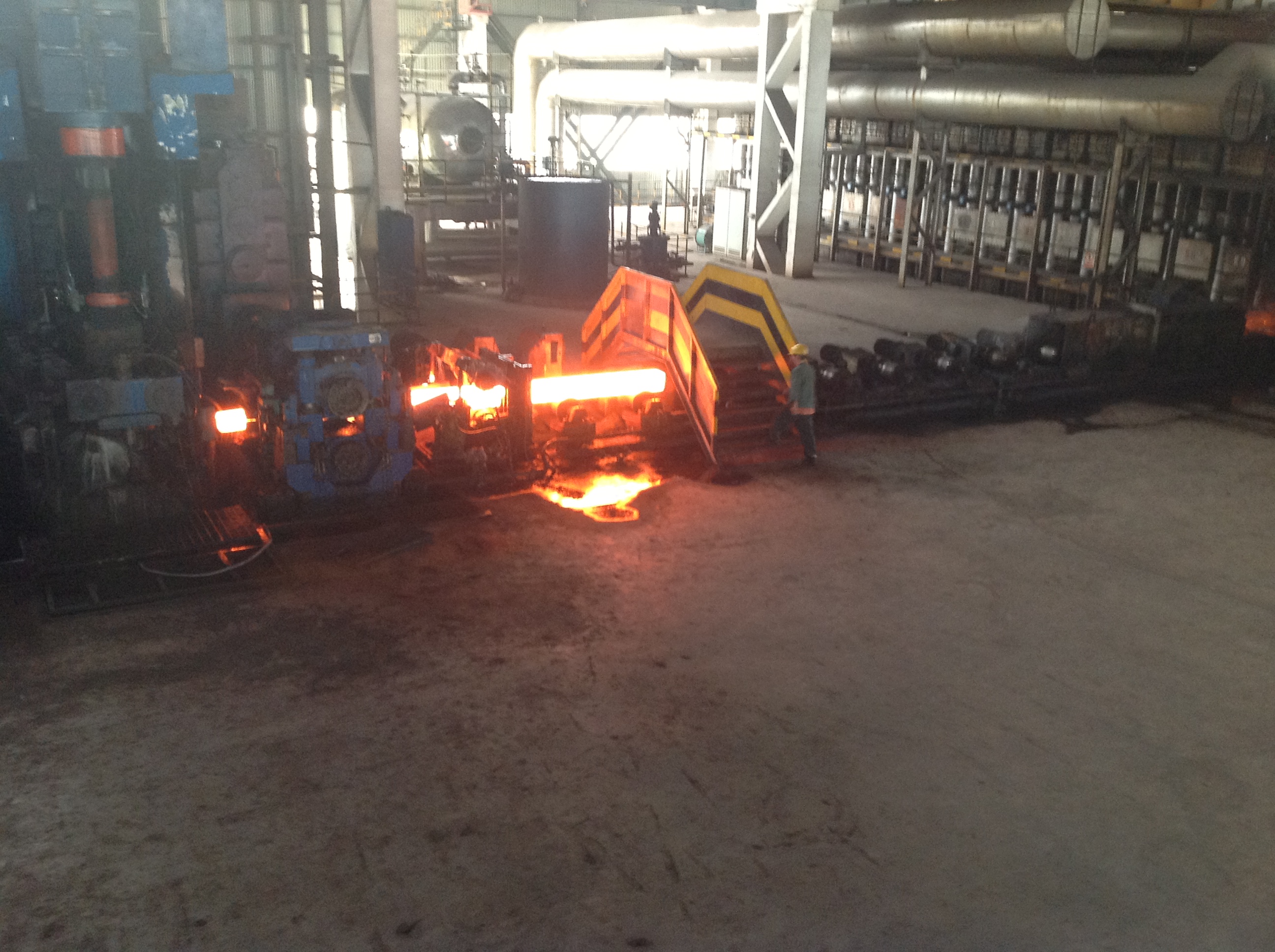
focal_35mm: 35
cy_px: 476
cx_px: 638
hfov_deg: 52.7
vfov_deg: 40.6
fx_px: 1287
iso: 250
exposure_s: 1/15
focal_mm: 4.28
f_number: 2.4
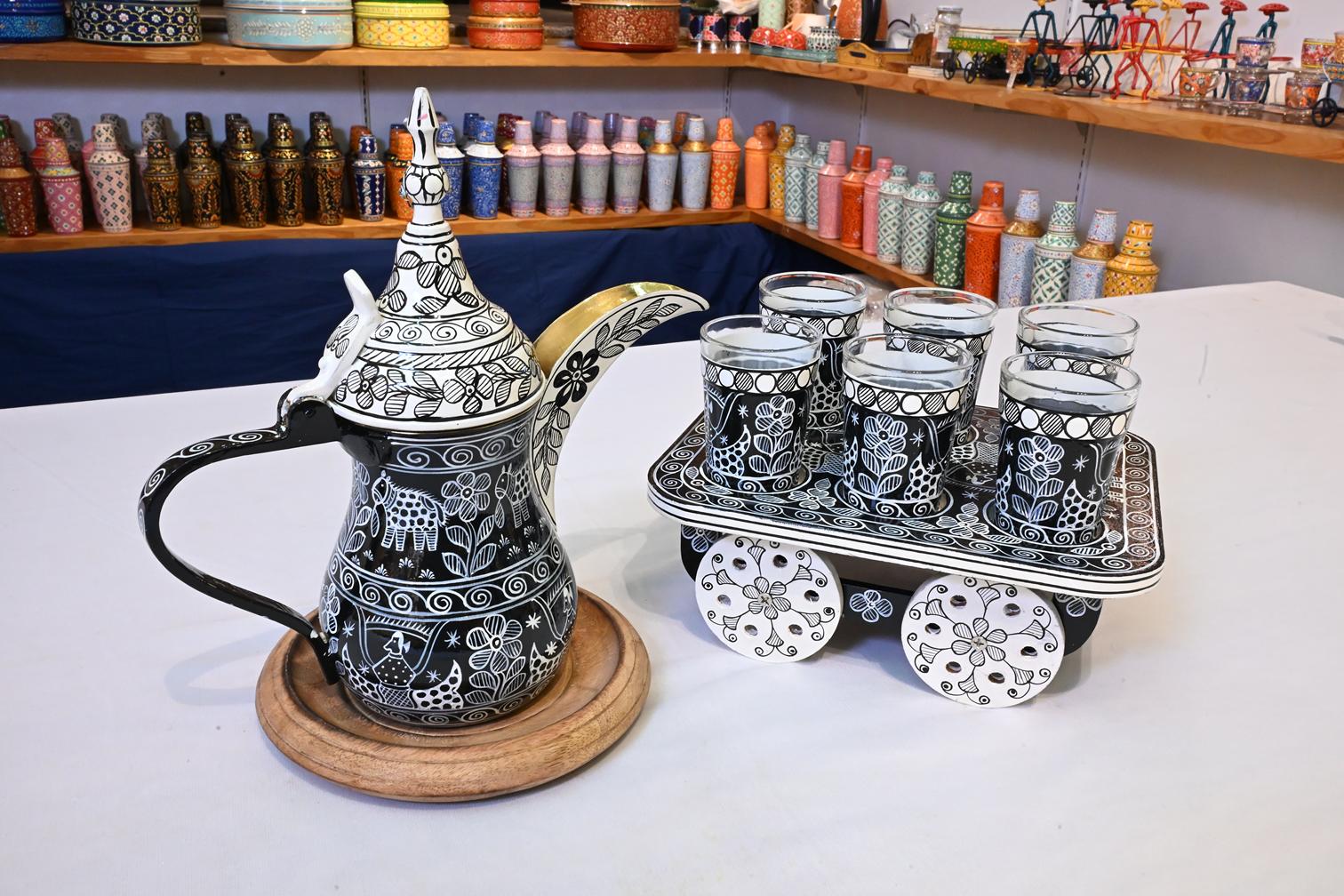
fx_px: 1176
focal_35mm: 32
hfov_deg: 59.5
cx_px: 672
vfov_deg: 41.7
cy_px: 448
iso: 4500
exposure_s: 1/20
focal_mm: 31.5
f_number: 22
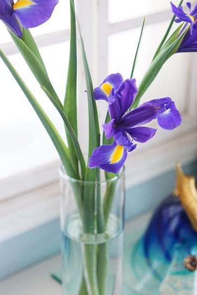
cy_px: 120
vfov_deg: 25.6
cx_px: 108
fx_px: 648
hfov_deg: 17.3
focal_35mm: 79
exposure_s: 1/40
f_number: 2.8
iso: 1000
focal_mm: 50
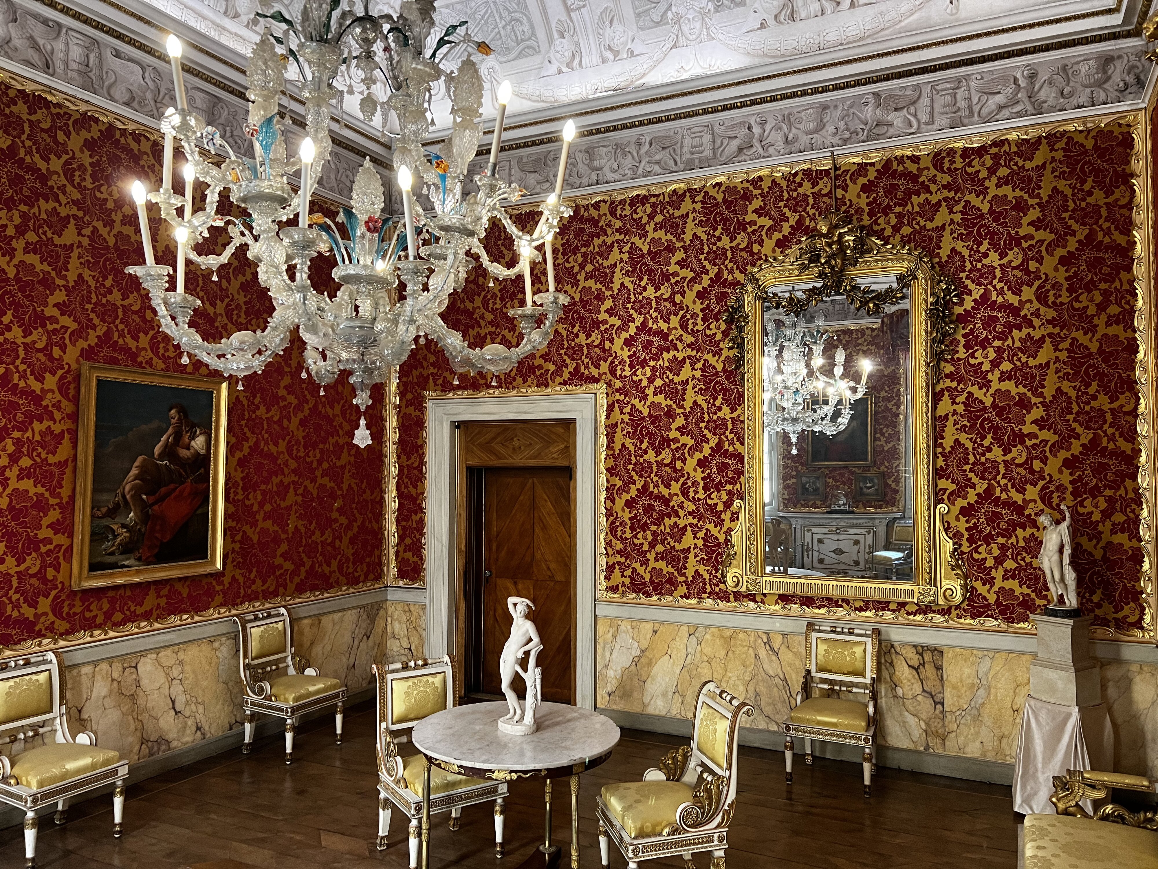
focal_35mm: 26
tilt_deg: +2.3
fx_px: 870
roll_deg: +0.2
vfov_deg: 53.1
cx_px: 579
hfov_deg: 67.3
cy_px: 434
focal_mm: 5.7
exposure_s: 1/50
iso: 160
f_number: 1.5
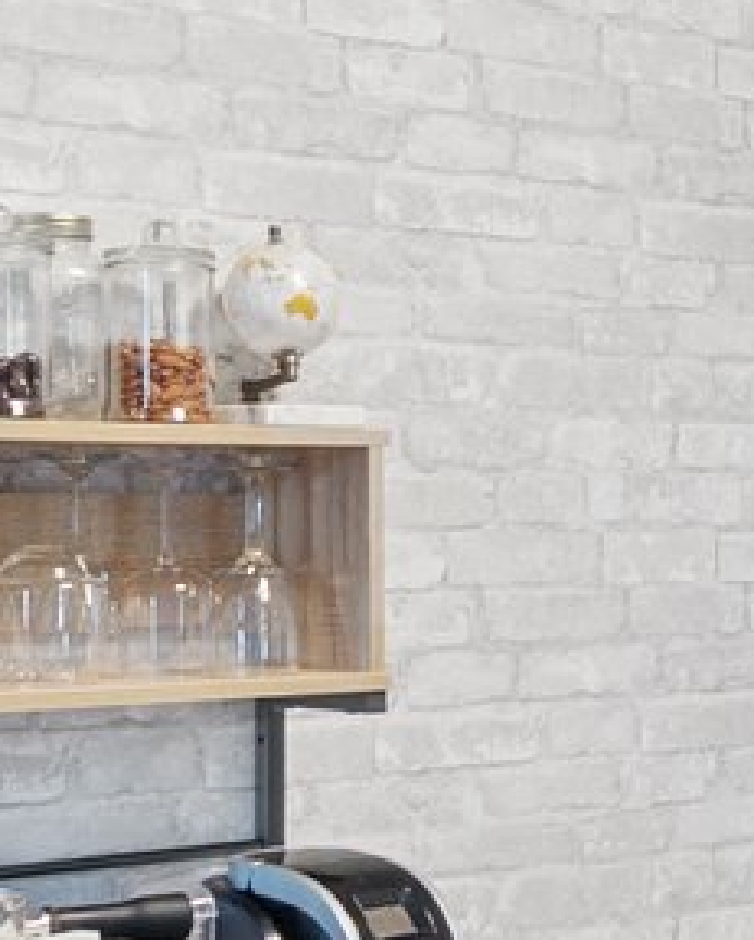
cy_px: 509
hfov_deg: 14.6
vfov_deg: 19.2
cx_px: 1038
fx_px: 2785
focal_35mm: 100
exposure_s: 2
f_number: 8
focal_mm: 15
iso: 160
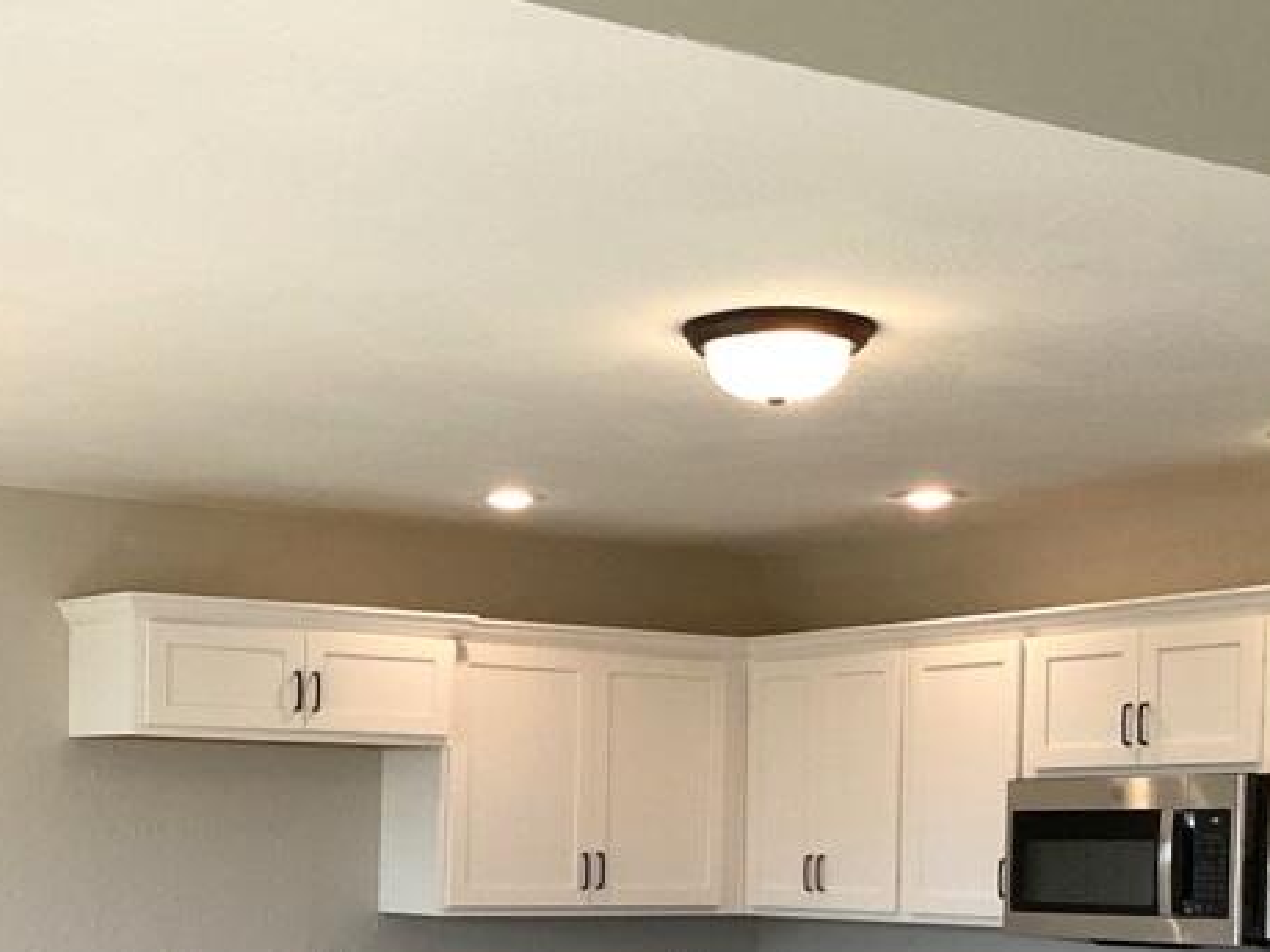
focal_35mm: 69
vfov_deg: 20.6
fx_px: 2531
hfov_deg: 28.1
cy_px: 949
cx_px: 511
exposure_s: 1/120
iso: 50
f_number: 2.4
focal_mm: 3.3
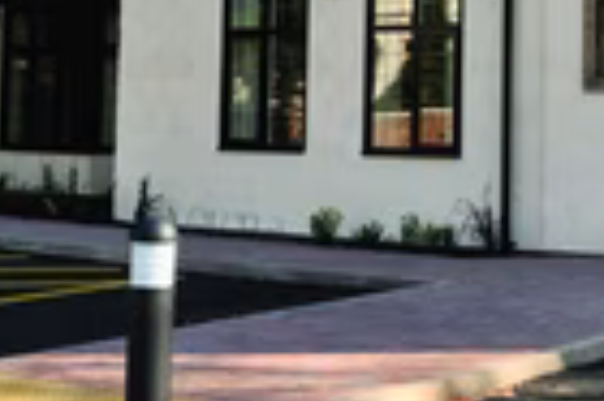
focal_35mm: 92
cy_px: -147
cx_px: 669
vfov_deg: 14.1
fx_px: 1542
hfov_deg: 21.0
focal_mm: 18
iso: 200
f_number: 10
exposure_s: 1/160
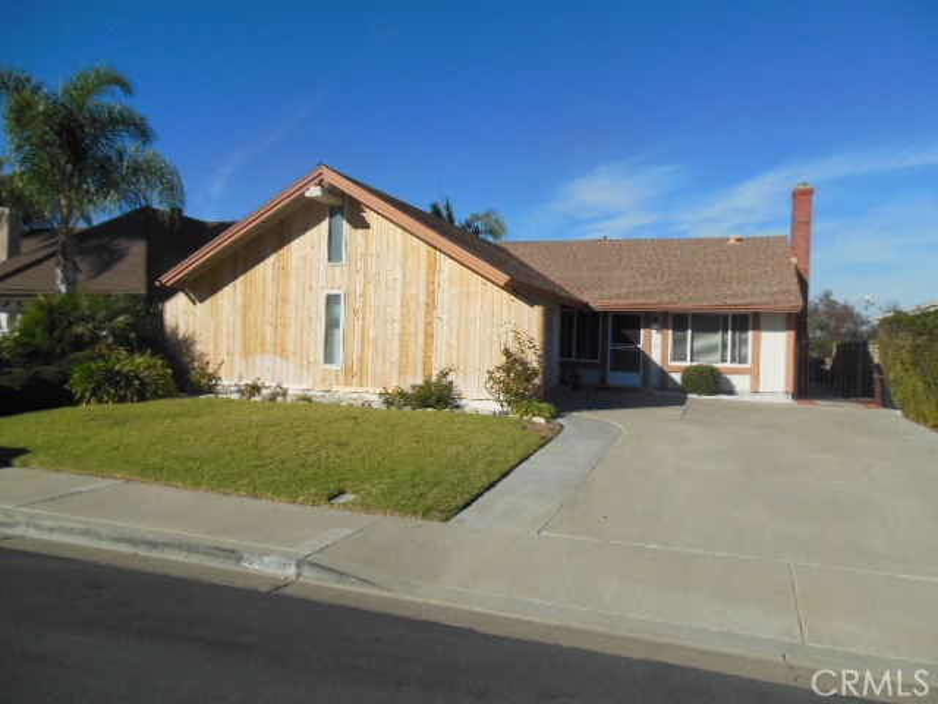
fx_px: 677
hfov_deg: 69.4
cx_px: 469
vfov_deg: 54.9
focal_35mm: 25
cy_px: 352
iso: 125
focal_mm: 4.5
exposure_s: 1/640
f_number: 6.4
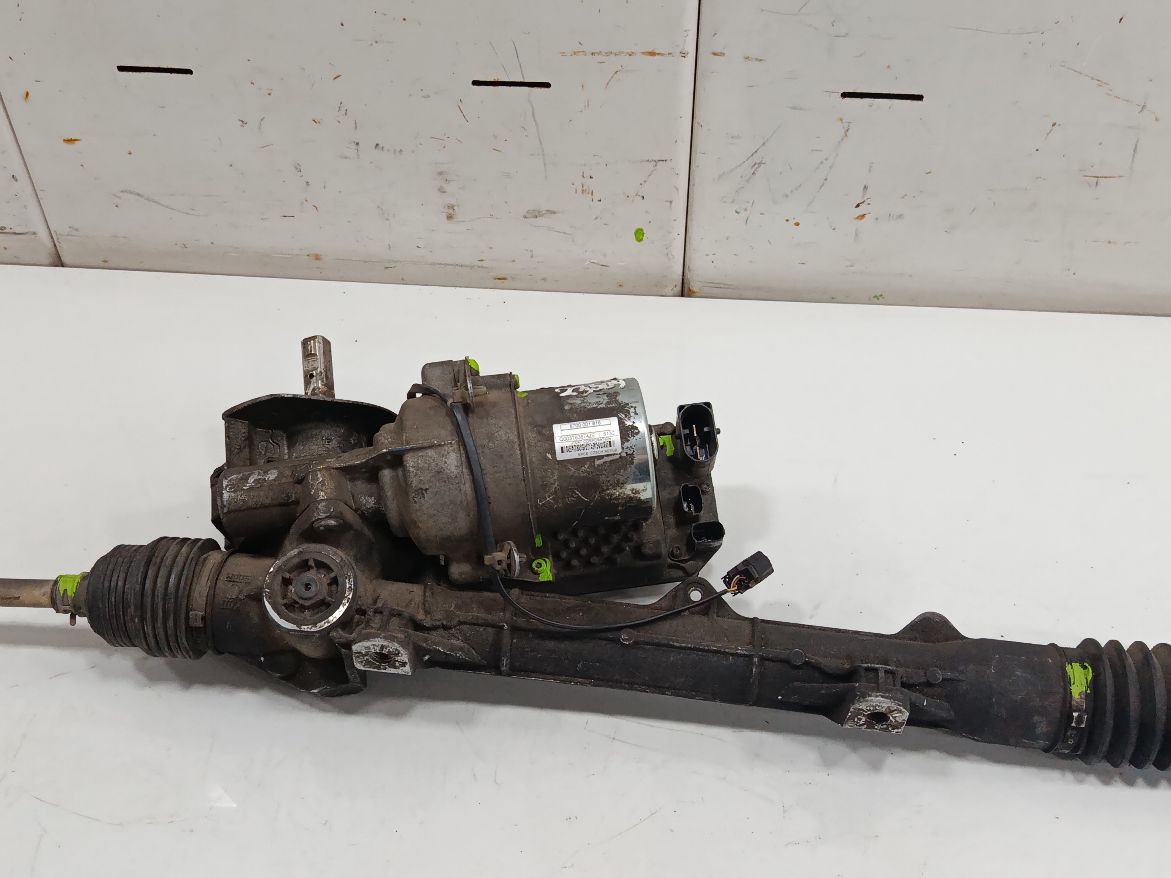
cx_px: 586
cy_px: 439
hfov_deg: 50.1
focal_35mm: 37
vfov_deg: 38.7
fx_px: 1252
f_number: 1.7
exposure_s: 1/100
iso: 1044
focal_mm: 5.24
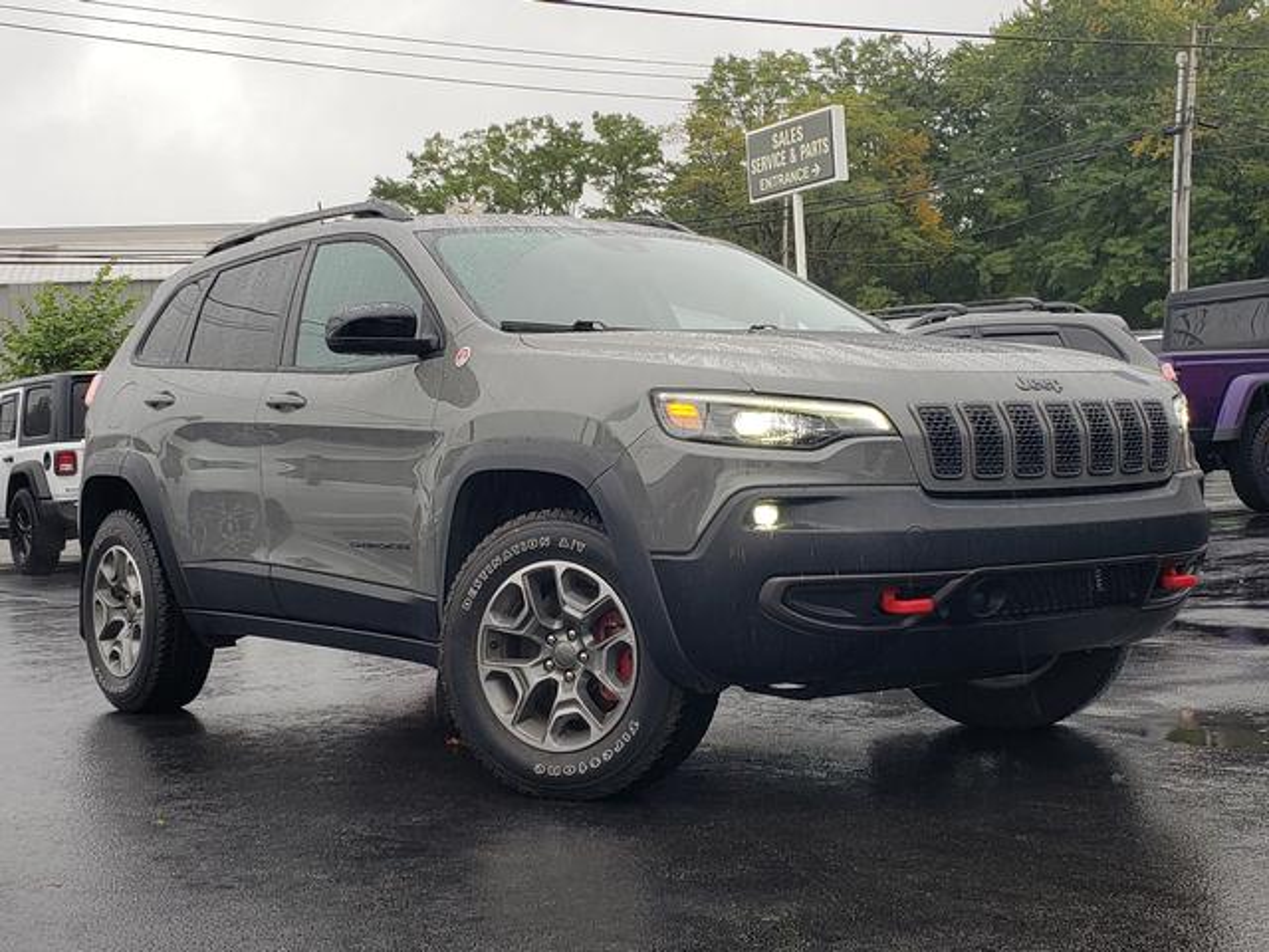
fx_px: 953
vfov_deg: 53.1
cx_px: 634
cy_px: 476
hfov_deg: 67.3
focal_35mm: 26
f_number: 2.4
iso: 50
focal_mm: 4.3
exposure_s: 1/134
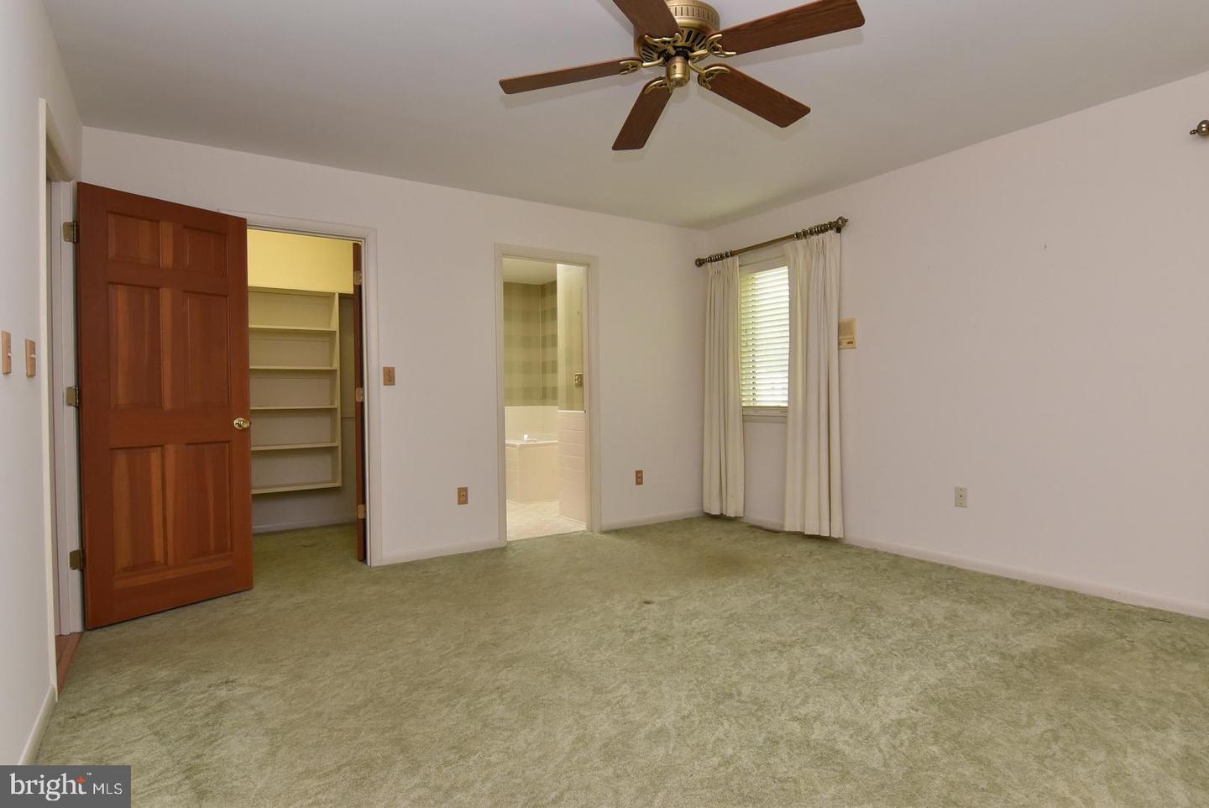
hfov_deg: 90.0
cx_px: 604
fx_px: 605
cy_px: 404
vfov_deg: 67.5
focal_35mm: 18
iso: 800
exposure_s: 1/50
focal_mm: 12
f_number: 8
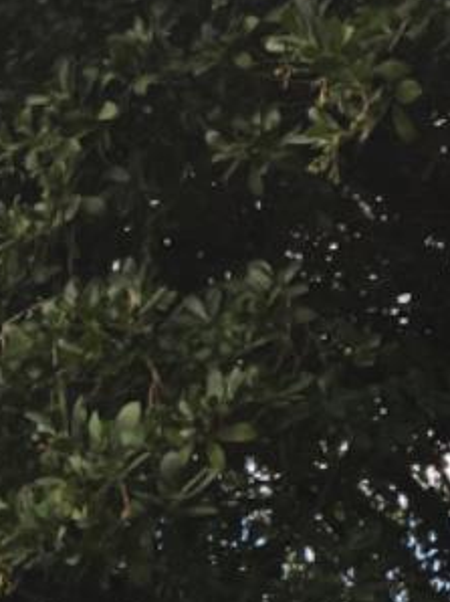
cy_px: 910
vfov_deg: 12.8
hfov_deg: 9.6
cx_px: -373
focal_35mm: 146
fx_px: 2534
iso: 25
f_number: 2.2
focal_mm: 4.15
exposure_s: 1/154
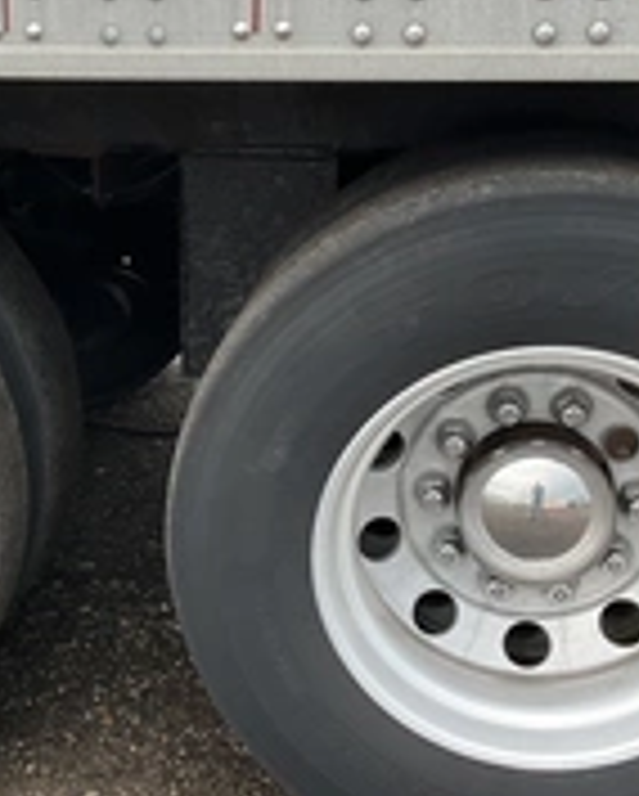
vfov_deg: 29.5
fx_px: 1510
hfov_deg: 23.8
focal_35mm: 64
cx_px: 202
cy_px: 454
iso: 32
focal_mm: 3
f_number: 1.8
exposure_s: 1/122
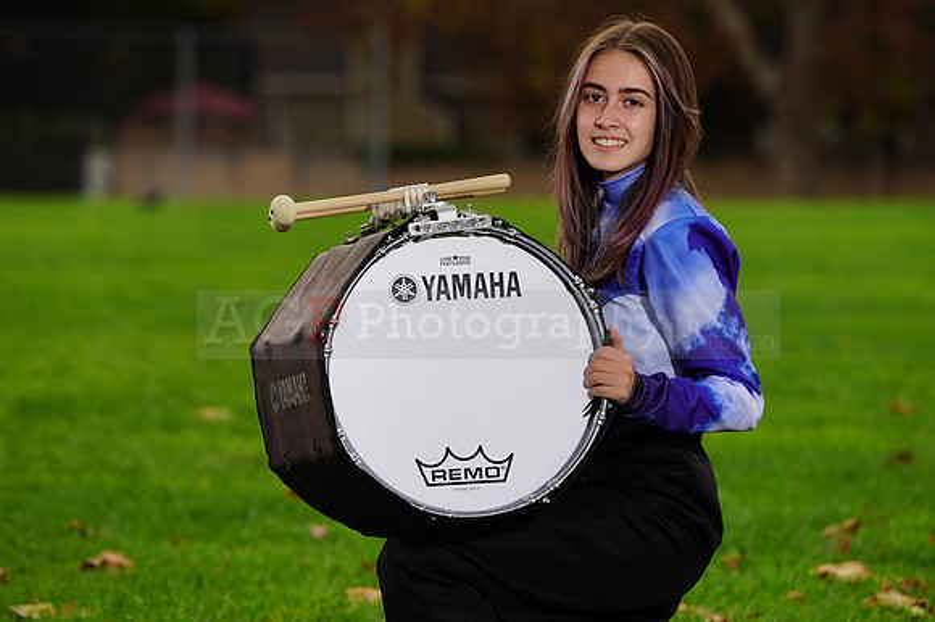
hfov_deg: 6.9
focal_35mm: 297
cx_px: 468
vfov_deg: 4.6
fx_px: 7709
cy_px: 311
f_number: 8
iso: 160
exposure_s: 1/160
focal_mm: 297
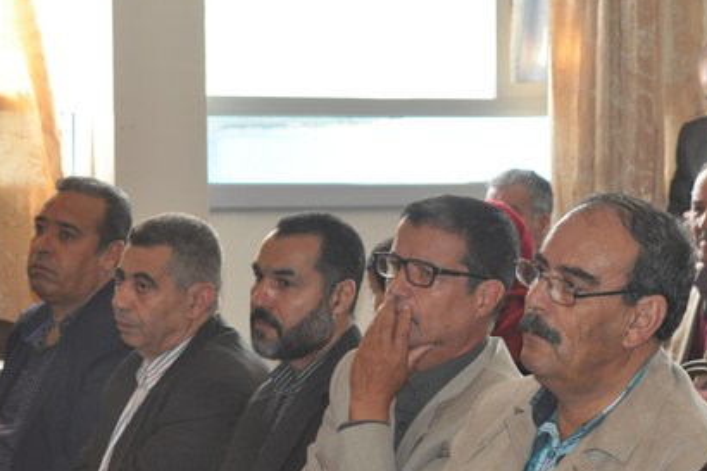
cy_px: 344
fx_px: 2297
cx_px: 400
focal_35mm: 117
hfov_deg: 17.5
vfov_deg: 11.7
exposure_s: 1/125
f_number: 4.5
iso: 800
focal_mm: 50
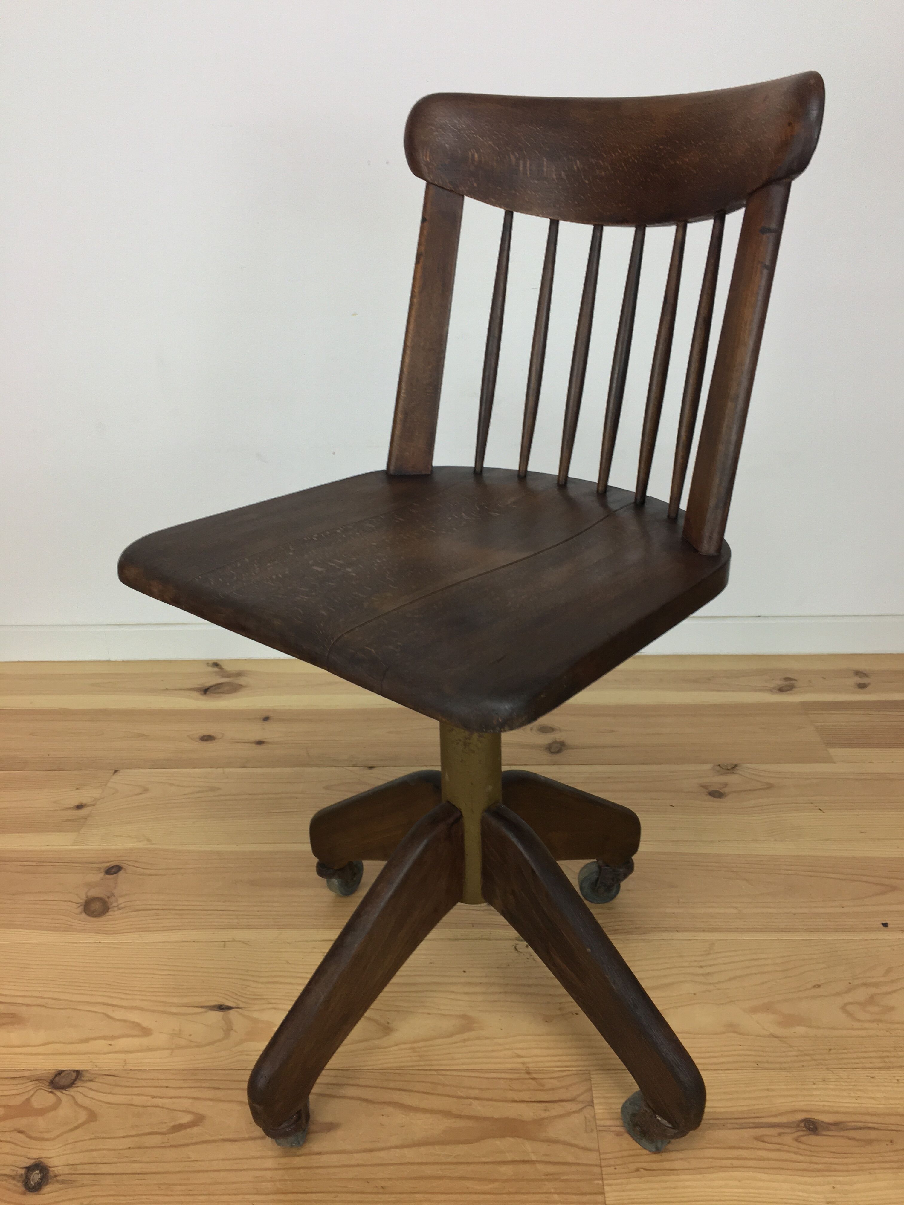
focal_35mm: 29
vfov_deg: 61.7
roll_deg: +0.9
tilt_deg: -25.3
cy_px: 602
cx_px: 452
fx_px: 1010
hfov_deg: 48.2
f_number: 2.2
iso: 50
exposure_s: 1/33
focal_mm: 4.15
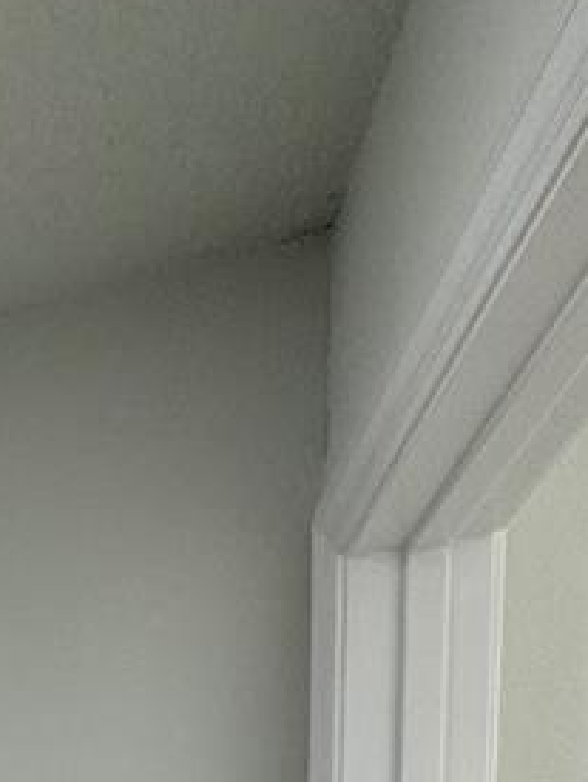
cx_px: -622
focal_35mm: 61
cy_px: 1214
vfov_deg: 24.0
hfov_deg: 17.0
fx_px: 1378
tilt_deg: -3.6
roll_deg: +1.4
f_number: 2.2
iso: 40
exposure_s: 1/110
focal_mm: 2.22
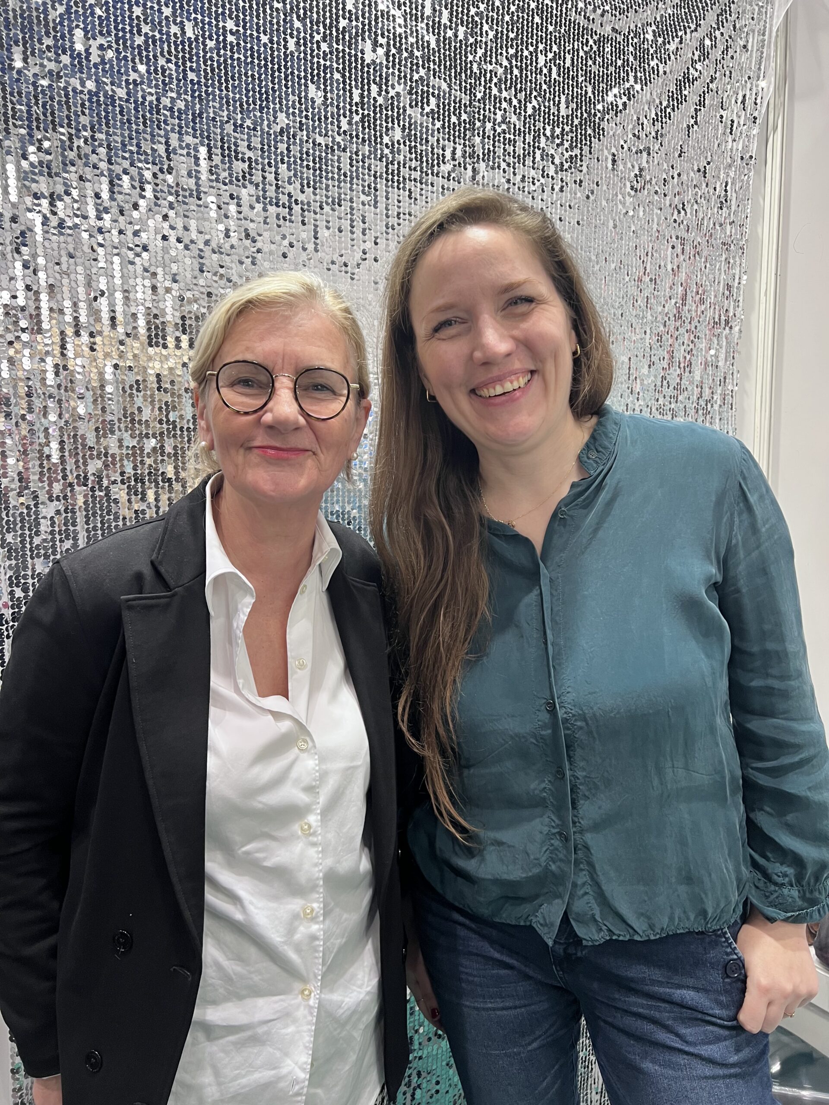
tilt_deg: -5.6
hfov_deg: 53.1
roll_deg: +0.7
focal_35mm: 26
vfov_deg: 67.3
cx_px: 414
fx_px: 830
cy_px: 552
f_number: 1.5
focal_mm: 5.7
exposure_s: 1/50
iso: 100
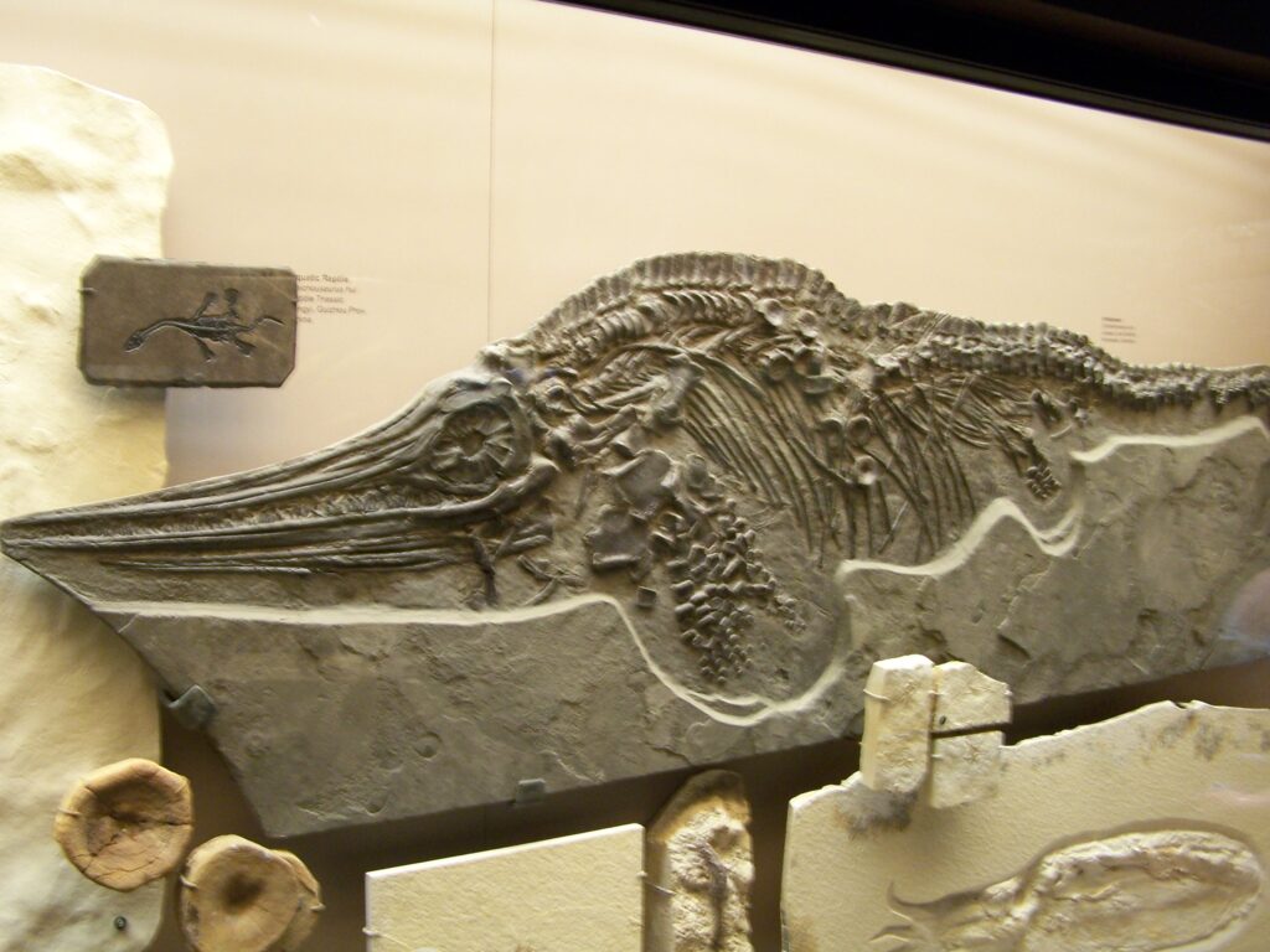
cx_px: 635
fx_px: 1394
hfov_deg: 49.0
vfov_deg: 37.7
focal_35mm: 38
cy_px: 476
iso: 140
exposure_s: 1/8
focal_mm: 6.3
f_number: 2.8
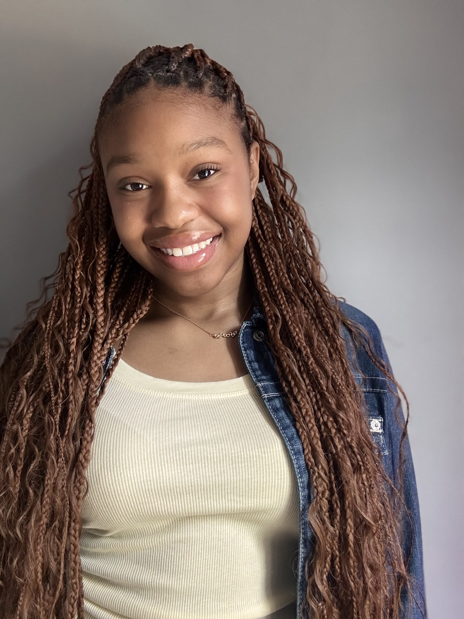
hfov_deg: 46.8
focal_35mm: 30
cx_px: 232
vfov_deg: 60.0
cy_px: 310
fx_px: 536
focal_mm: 2.69
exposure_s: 1/34
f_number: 1.9
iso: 400
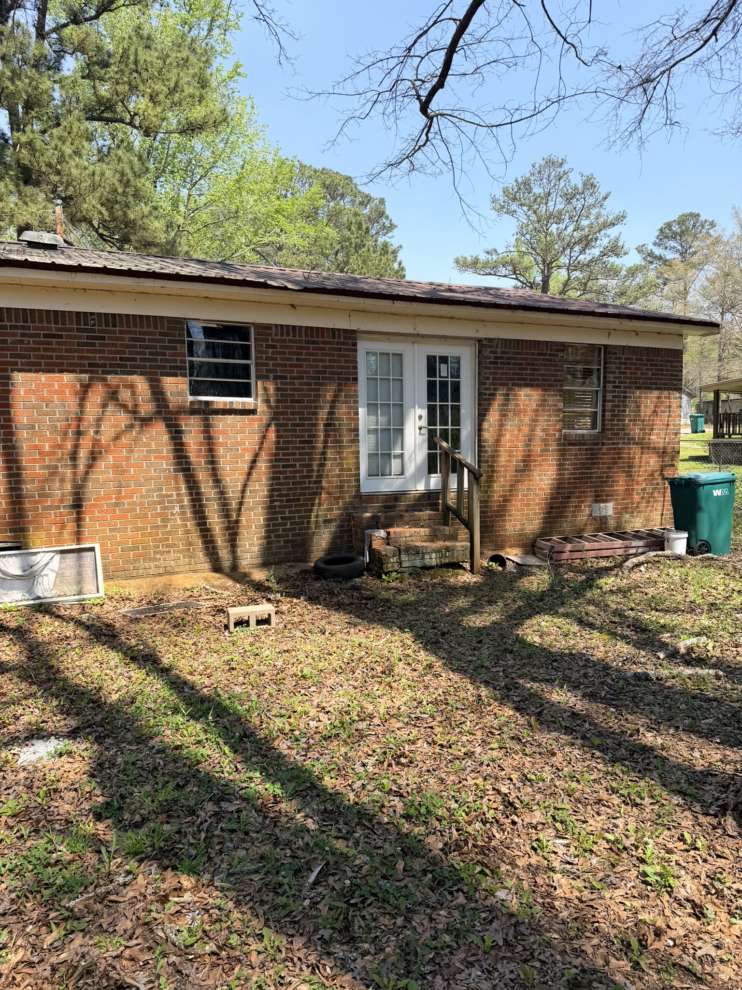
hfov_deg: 56.8
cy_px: 495
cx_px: 371
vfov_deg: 71.6
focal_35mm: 24
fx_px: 686
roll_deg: +0.5
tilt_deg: -3.8
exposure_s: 1/2053
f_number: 1.78
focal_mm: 6.76
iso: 80
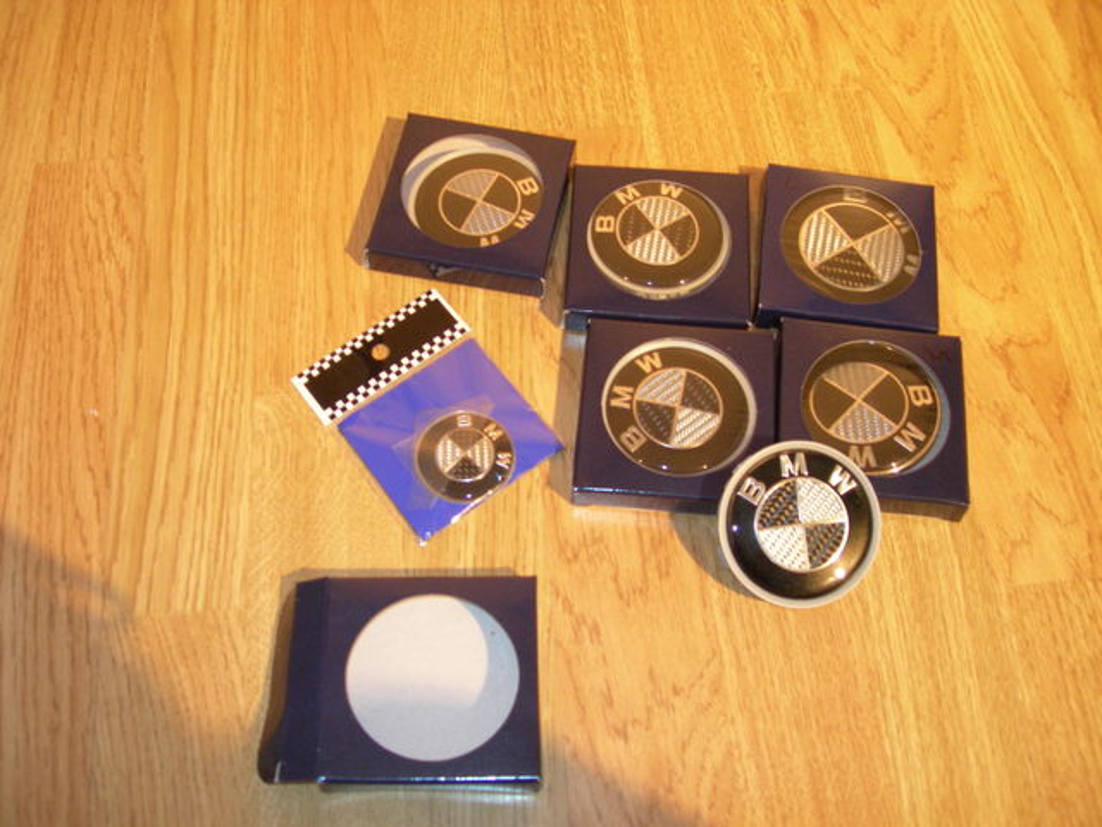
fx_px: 1210
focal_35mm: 38
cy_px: 414
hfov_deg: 49.0
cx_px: 551
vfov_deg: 37.7
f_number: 2.8
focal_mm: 7.8
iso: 200
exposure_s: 1/9.1
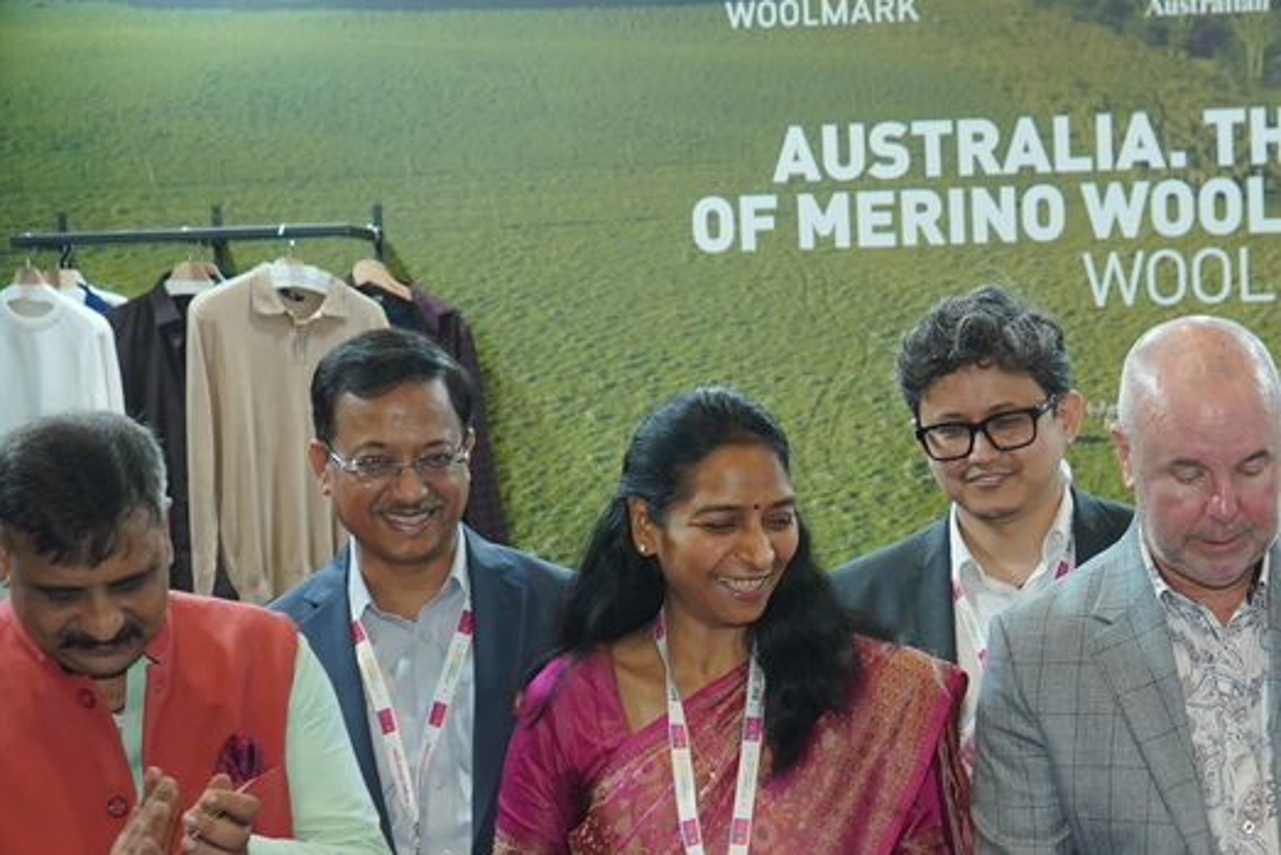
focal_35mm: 79
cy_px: 630
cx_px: 1078
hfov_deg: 25.1
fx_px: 2812
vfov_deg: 17.2
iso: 800
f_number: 4
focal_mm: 28
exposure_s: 1/160
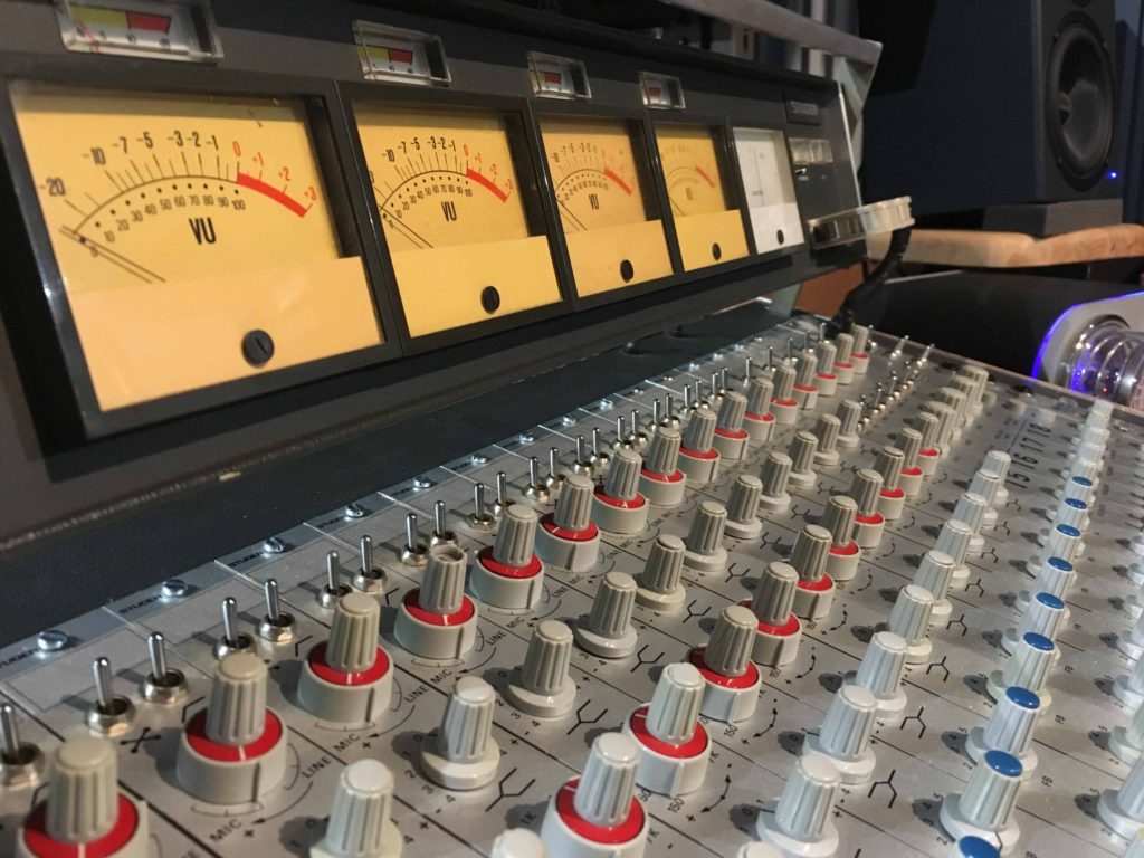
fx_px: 958
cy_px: 429
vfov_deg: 48.2
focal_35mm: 29
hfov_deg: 61.7
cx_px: 572
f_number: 2.2
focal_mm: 4.15
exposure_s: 1/17
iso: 200
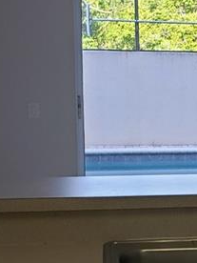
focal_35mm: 113
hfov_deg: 12.6
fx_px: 857
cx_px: 279
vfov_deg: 17.4
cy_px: 157
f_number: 2.4
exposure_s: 1/60
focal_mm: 4.3
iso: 80
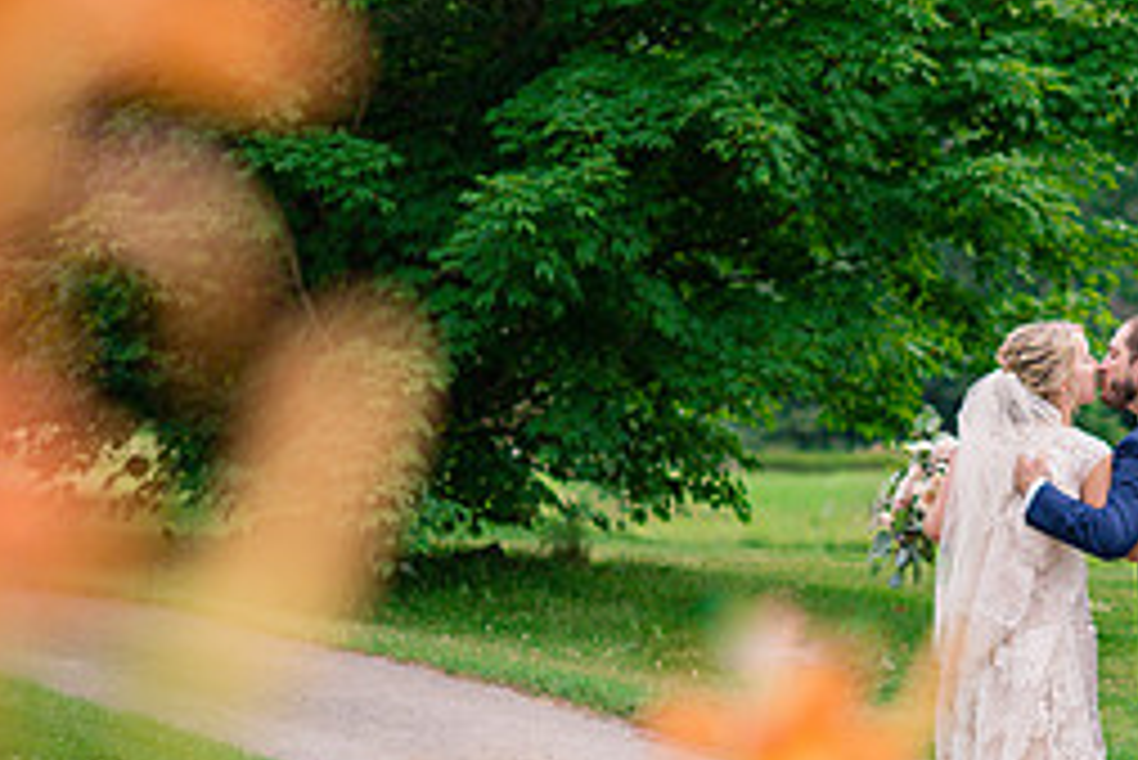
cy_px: 461
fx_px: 6326
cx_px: 1194
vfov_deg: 6.9
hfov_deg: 10.2
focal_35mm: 200
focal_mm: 85
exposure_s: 1/2500
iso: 400
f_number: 2.8
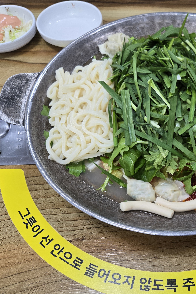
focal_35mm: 32
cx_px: 193
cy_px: 147
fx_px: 261
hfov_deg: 37.1
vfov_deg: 58.7
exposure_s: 1/120
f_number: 1.8
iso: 100
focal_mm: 5.4
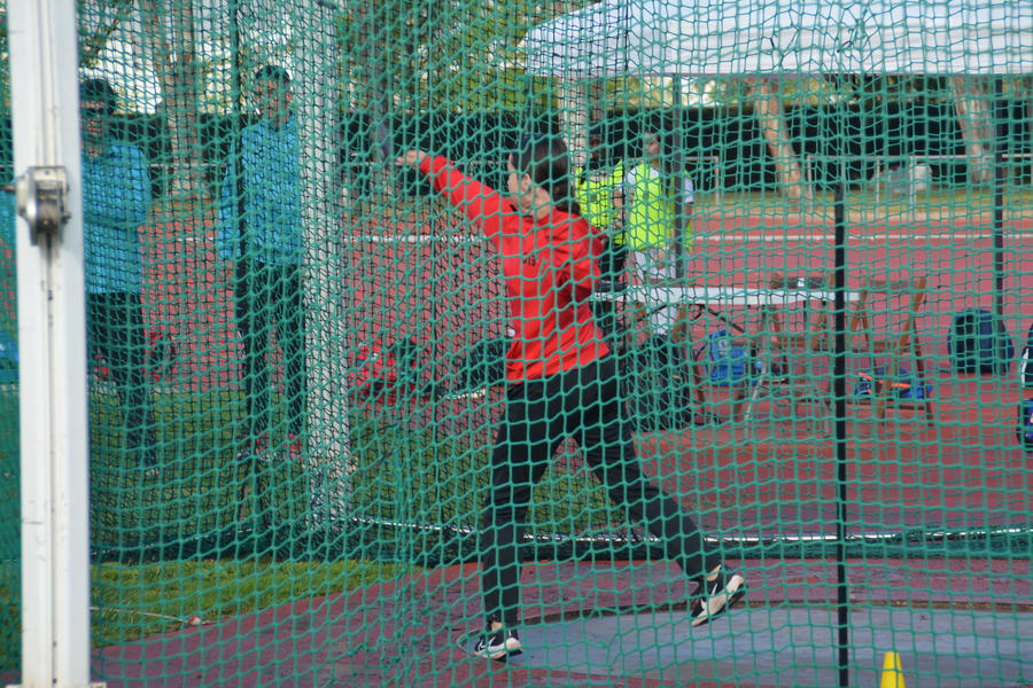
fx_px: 5380
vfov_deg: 7.3
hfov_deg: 11.0
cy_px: 344
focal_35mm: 188
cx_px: 516
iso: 400
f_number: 6
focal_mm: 125
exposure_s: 1/500
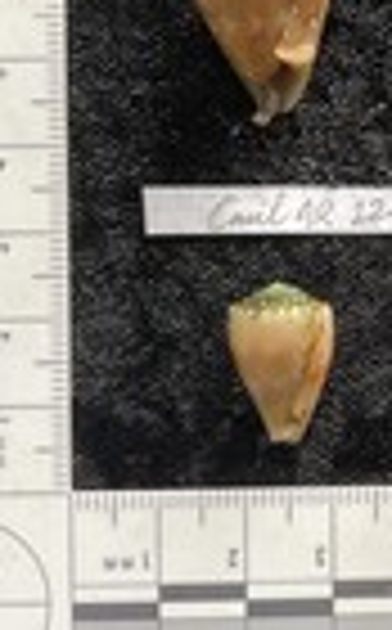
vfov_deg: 26.8
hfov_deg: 15.7
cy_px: 241
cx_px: 568
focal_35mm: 77
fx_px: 1322
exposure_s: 1/60
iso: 160
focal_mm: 3
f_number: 1.8
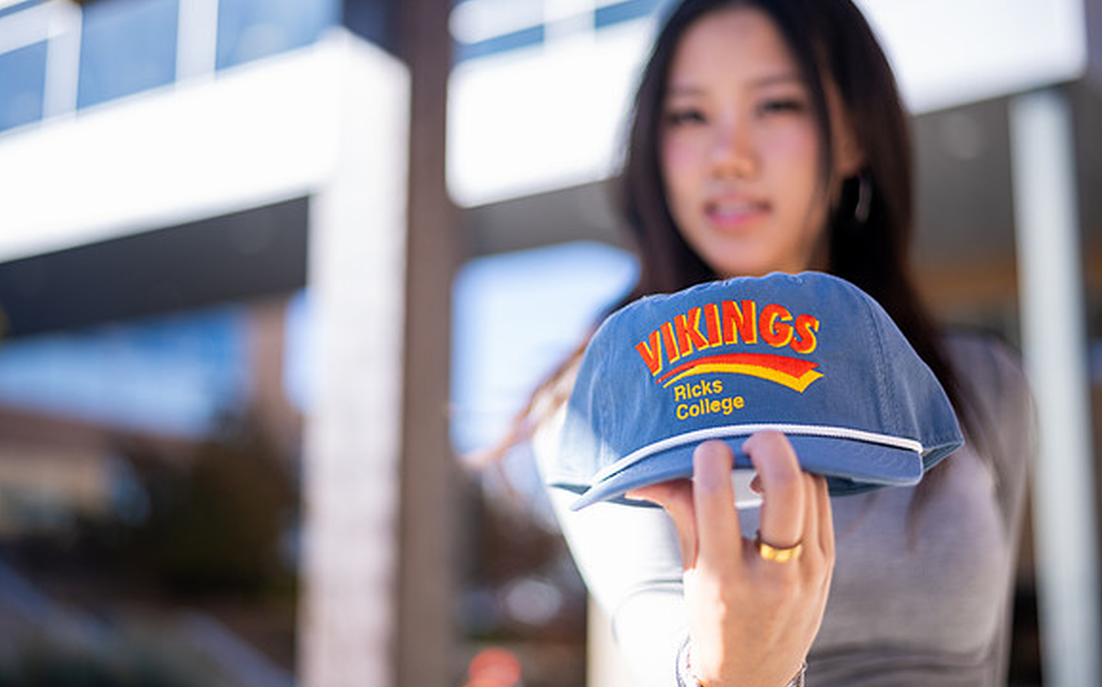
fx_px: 1561
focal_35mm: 52
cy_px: 326
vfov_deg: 24.8
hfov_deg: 38.9
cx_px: 544
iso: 100
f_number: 1.8
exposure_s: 1/1000
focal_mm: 50
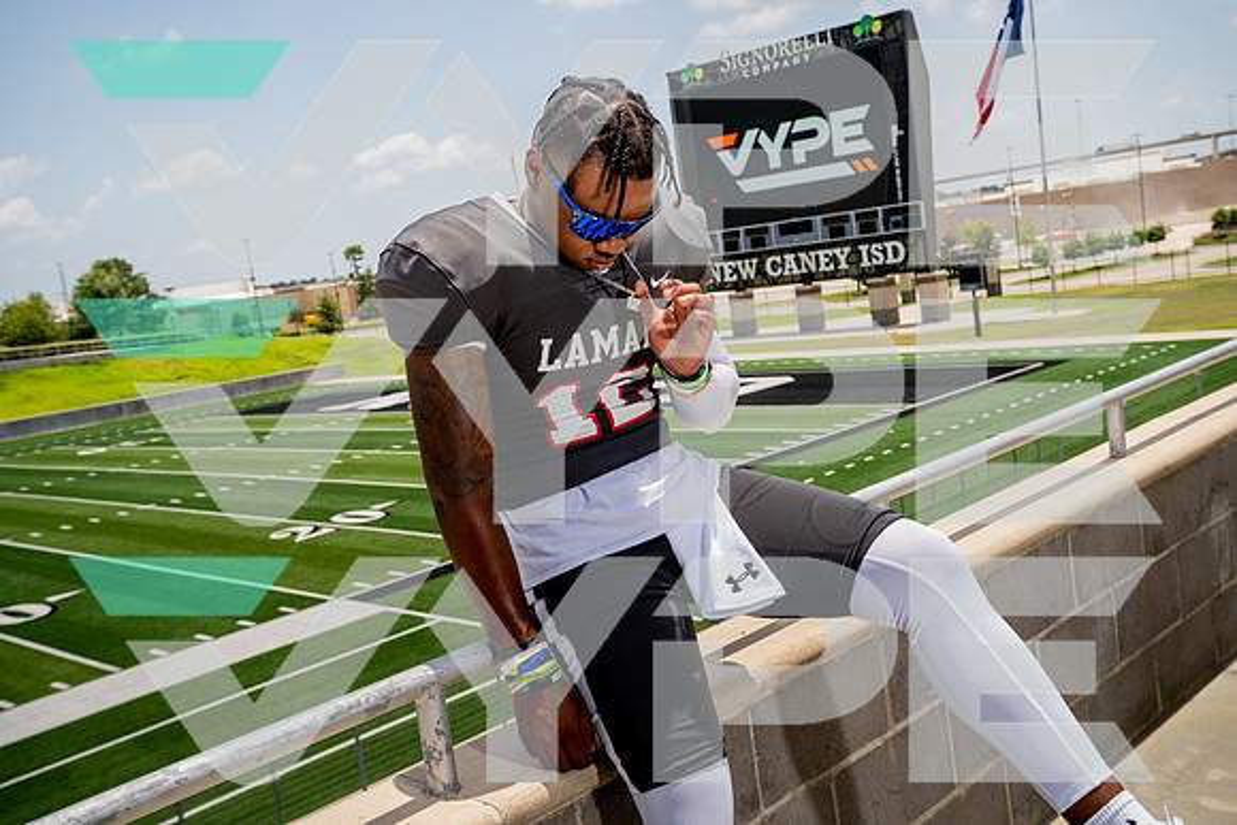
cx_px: 618
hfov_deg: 53.1
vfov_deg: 36.9
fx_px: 1237
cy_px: 412
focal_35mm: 36
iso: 100
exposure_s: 1/250
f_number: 7.1
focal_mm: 36
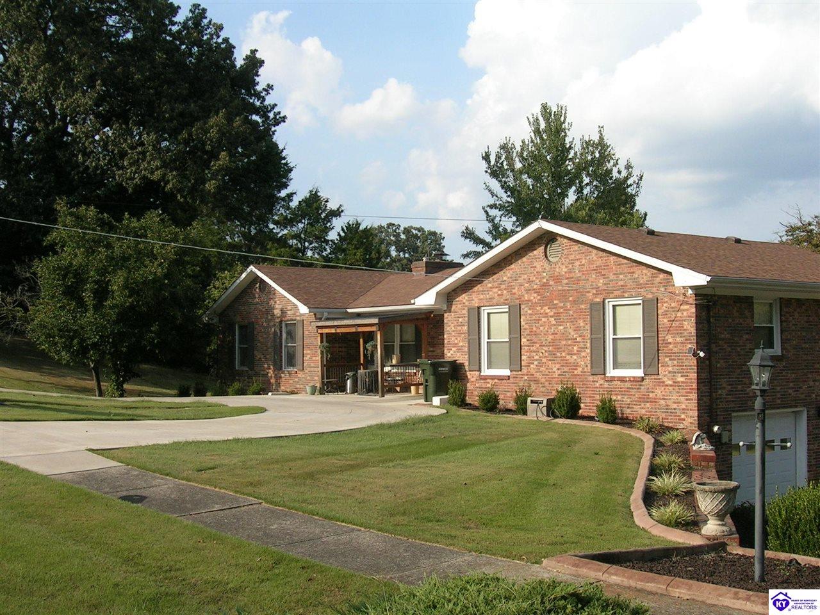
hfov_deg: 39.7
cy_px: 308
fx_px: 1137
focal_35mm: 48
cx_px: 410
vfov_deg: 30.3
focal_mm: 7.3
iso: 50
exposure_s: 1/295
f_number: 5.3
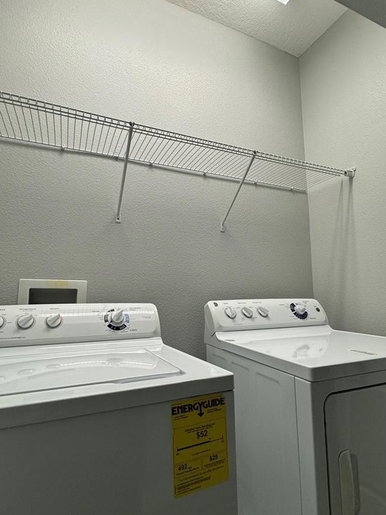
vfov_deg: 84.6
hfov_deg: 68.6
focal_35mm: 19
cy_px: 264
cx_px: 180
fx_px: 282
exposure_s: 1/60
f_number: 2.2
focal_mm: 2.22
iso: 160
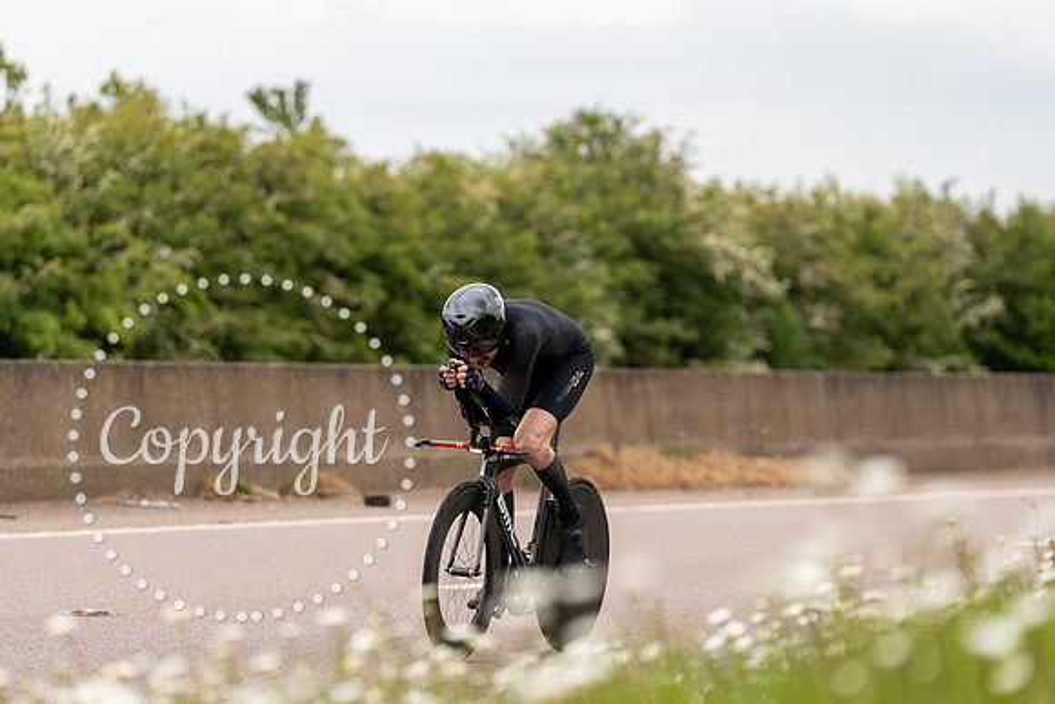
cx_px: 528
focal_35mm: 200
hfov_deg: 10.3
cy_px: 352
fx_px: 5862
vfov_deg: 6.9
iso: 400
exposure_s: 1/1000
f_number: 3.5
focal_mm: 200
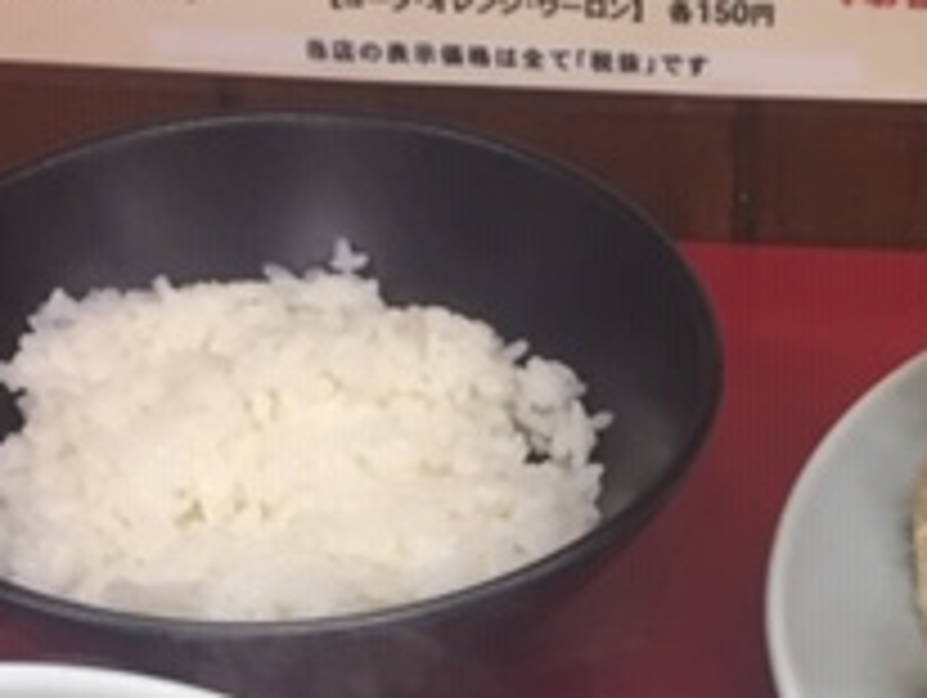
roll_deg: -5.2
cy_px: 802
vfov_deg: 15.9
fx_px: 2413
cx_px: 796
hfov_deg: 21.4
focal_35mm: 90
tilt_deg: -43.2
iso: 100
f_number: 2.2
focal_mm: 4.15
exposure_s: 1/30
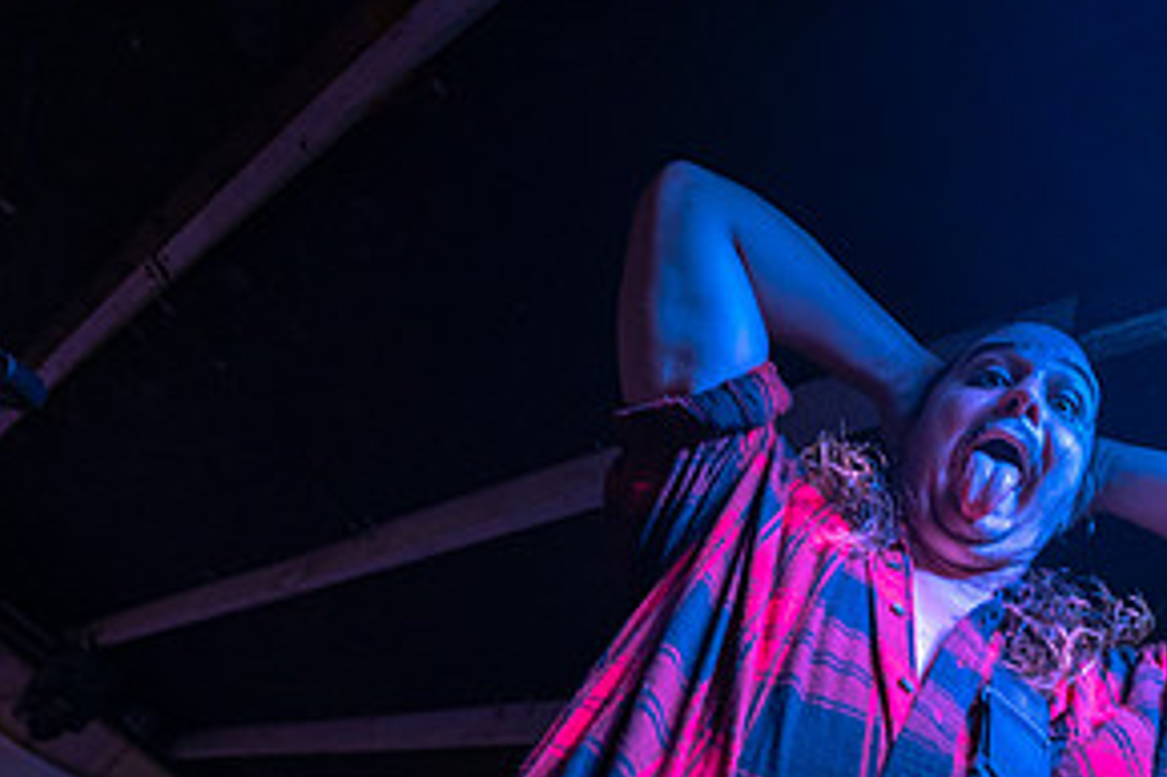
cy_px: 658
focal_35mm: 28
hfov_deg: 64.5
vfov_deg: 43.4
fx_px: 907
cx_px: 732
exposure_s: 1/160
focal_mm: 14
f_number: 2.8
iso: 800
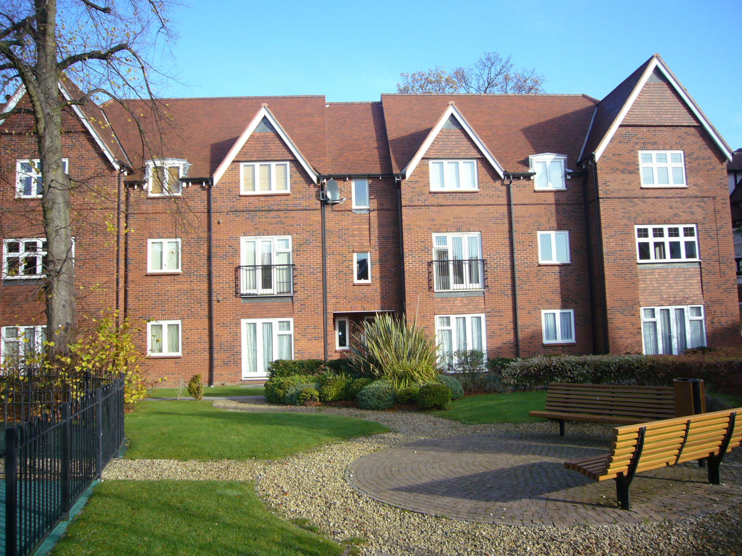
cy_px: 278
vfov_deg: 49.7
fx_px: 600
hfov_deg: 63.4
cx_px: 371
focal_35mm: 28
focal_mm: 4.6
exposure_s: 1/400
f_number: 2.8
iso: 80
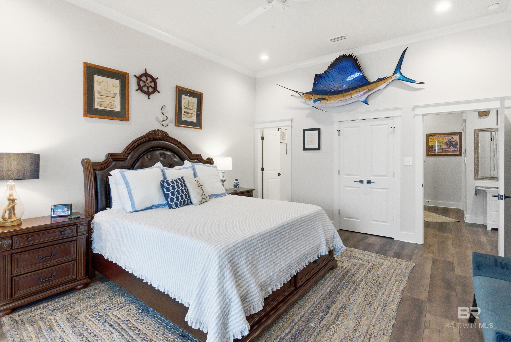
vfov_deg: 70.5
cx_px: 256
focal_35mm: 17
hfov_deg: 93.2
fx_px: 241
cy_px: 171
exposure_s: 1/8000
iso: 12800
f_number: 10
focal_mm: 17
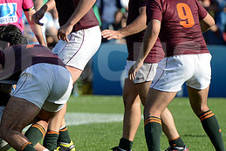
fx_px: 3794
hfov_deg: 3.4
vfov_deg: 2.3
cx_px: -17
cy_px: 51
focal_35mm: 604
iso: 500
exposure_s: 1/1250
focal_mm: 270
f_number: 4
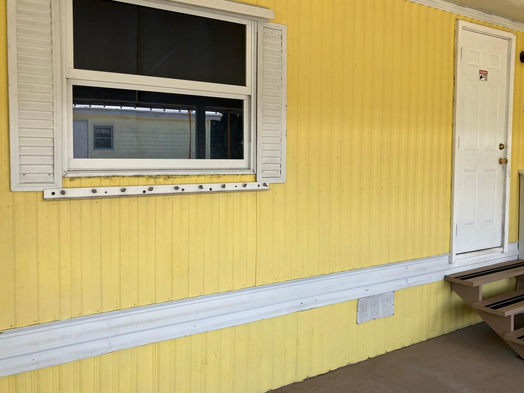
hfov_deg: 58.3
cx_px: 282
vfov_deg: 45.4
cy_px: 183
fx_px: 469
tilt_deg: -2.4
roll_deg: -0.2
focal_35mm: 31
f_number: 1.8
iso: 20
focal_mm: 3.99
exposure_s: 1/124
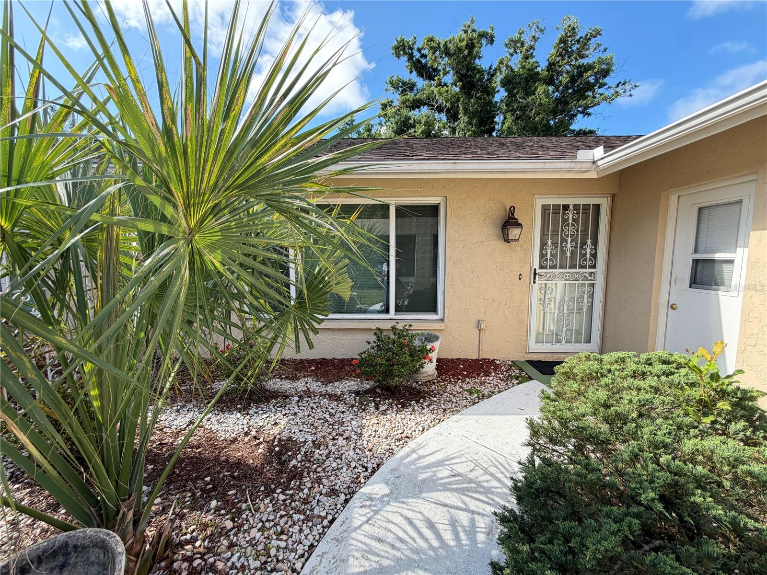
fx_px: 310
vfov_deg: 85.7
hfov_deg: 102.1
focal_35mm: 14
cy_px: 288
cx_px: 384
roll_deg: +1.0
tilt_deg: -4.9
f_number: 2.2
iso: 50
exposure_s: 1/274
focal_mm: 2.22
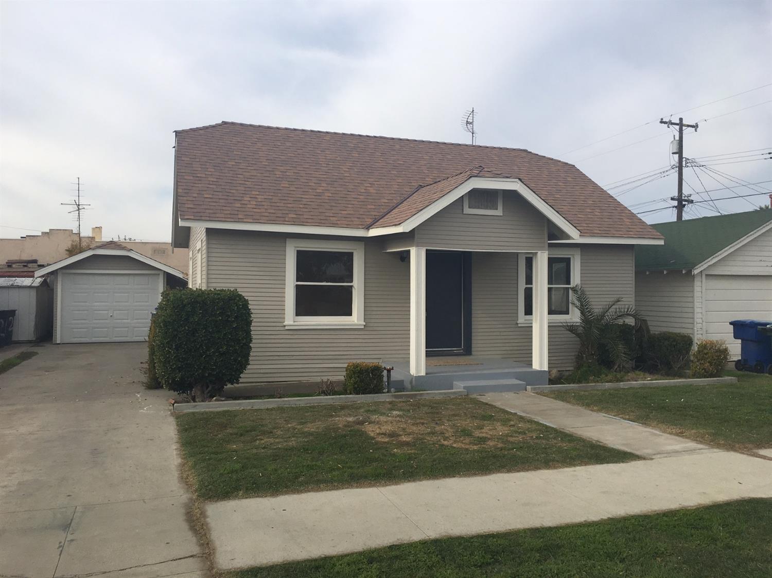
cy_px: 289
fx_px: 647
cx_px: 386
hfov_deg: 61.7
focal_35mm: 29
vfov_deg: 48.2
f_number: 2.2
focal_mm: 4.15
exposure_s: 1/1832
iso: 25
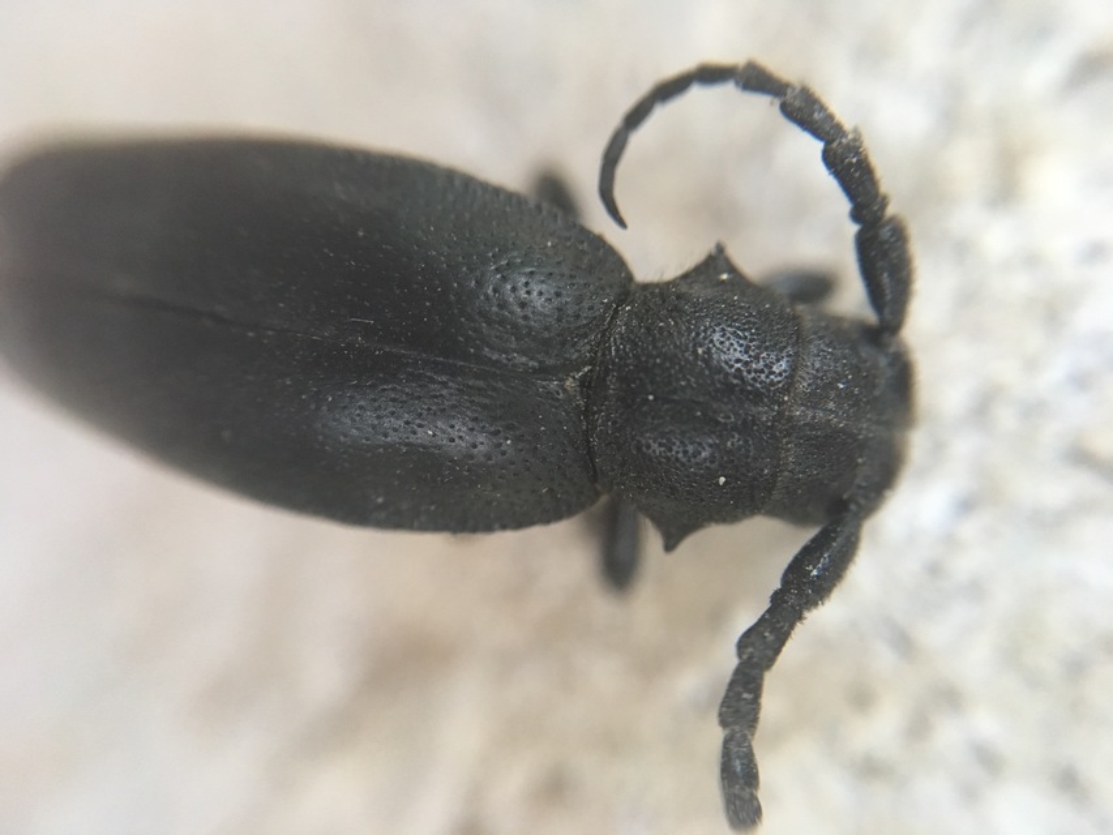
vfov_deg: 48.2
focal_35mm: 29
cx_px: 556
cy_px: 418
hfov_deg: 61.7
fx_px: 933
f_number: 2.2
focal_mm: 4.15
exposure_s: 1/33
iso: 250
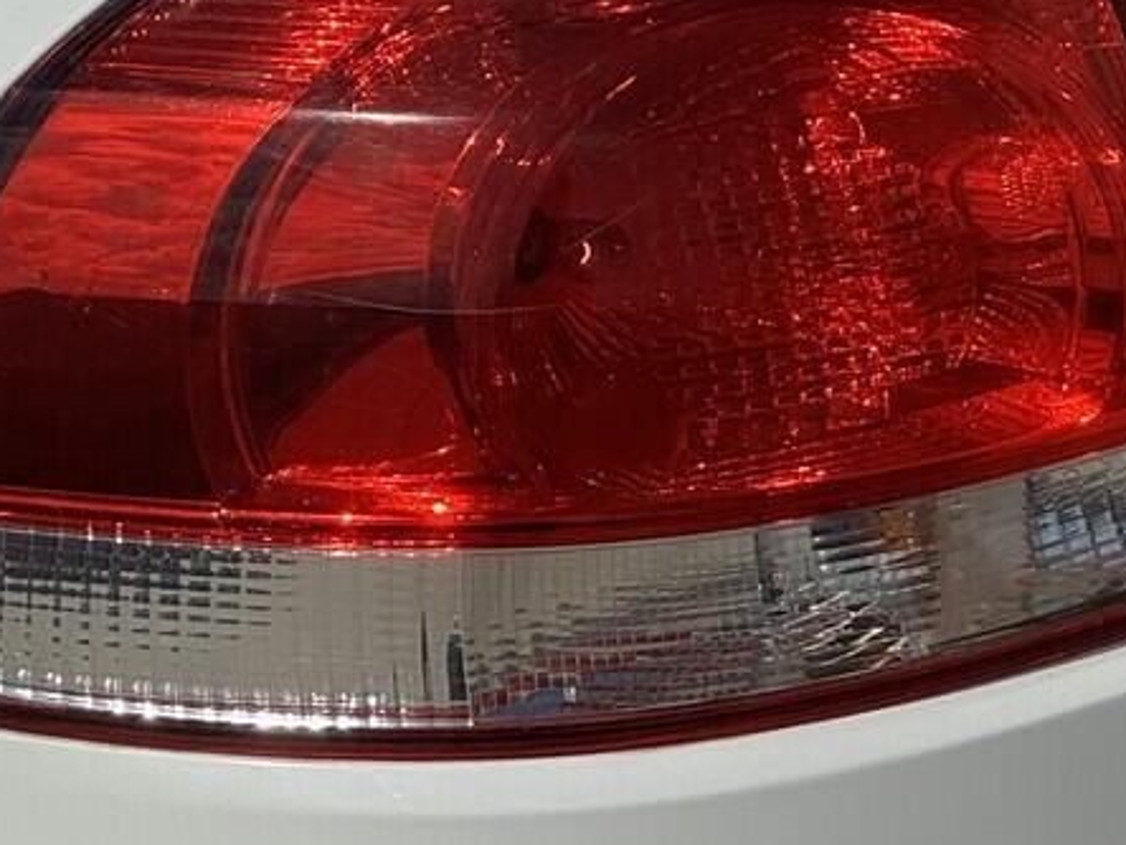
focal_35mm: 250
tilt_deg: -16.0
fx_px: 8132
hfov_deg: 7.9
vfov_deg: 5.9
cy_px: 216
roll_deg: +0.4
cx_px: 677
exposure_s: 1/3425
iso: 20
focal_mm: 9
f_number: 2.8
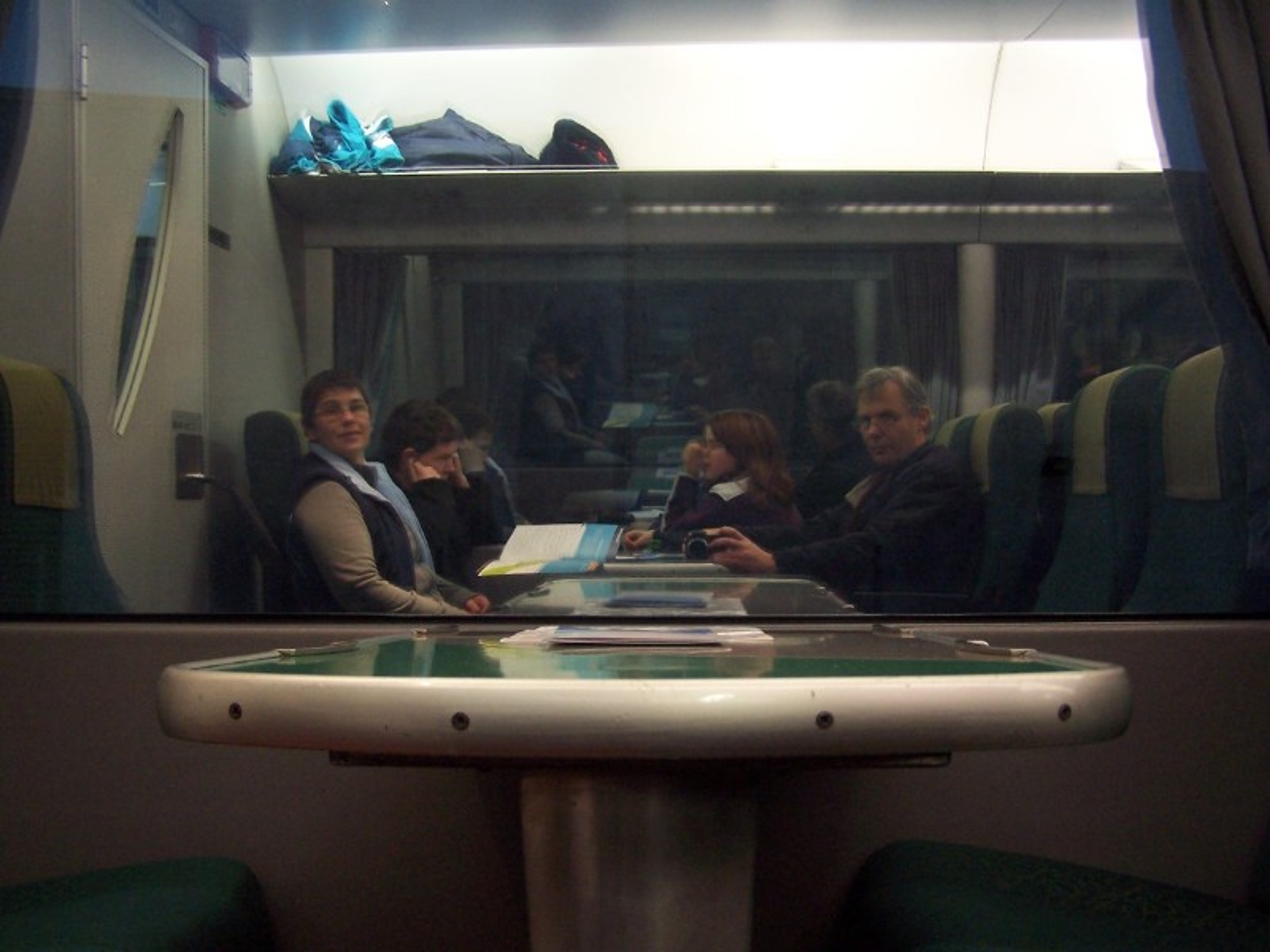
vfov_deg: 37.7
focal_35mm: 38
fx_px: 1394
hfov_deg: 49.0
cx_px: 635
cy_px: 476
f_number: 2.8
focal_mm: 6.3
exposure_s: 1/8
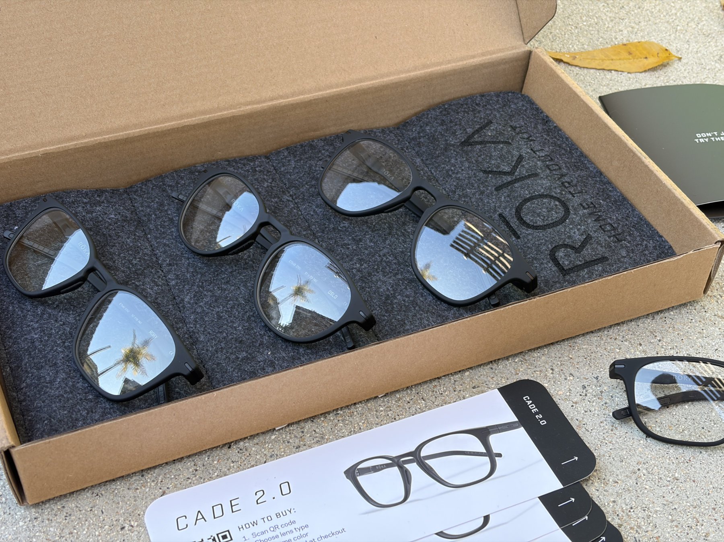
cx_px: 362
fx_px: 1087
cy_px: 271
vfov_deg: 28.0
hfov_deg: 36.8
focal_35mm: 52
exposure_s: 1/134
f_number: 1.6
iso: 32
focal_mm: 6
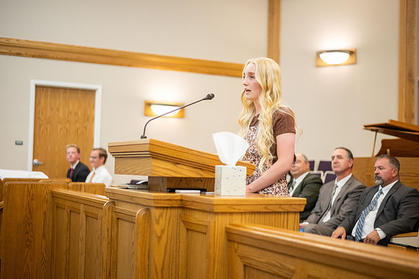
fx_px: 582
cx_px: 210
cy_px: 140
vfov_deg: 27.0
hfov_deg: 39.6
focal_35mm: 50
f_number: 1.8
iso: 1600
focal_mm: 50
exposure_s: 1/400
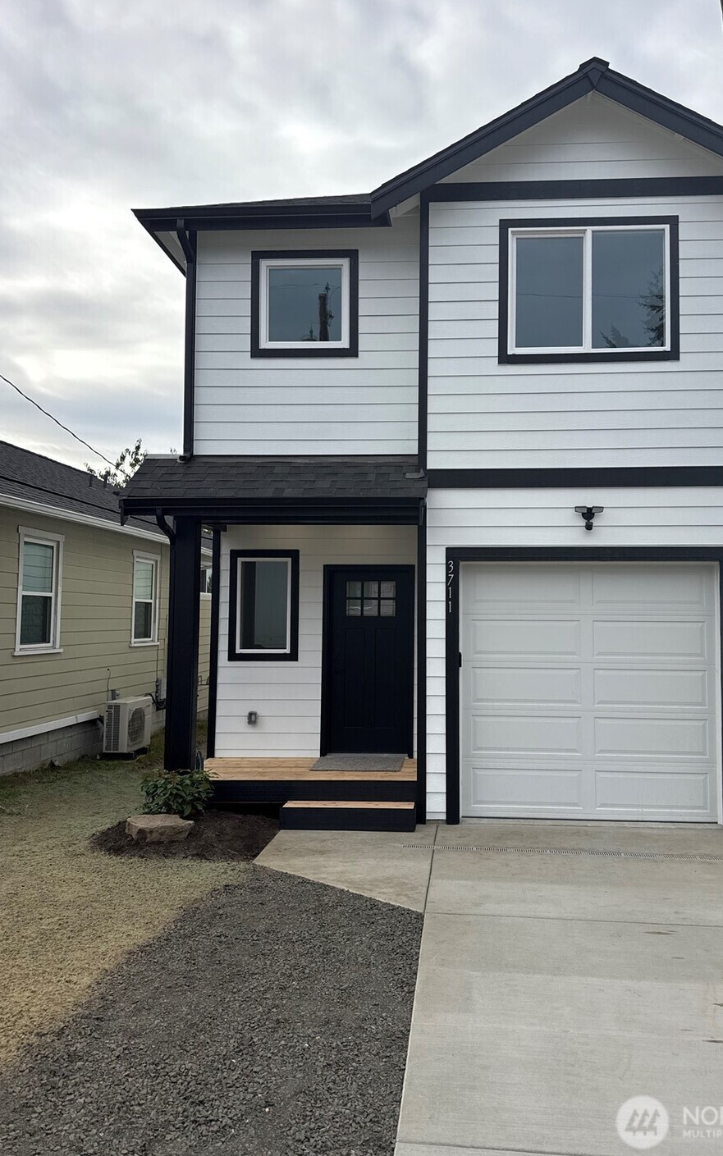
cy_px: 569
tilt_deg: +3.7
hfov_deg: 47.4
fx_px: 819
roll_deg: -0.3
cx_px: 423
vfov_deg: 70.4
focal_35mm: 26
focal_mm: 6.76
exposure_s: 1/3953
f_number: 1.78
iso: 100
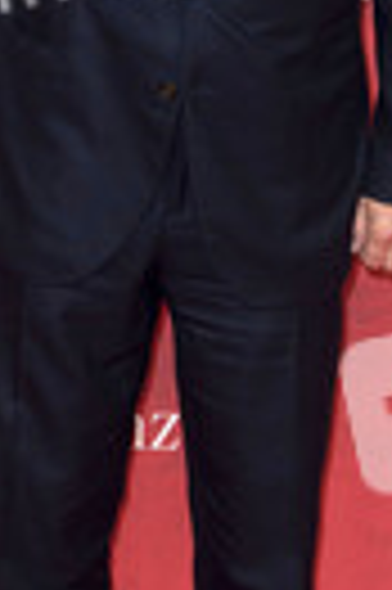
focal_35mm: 190
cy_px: 162
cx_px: 164
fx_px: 3111
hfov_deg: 7.2
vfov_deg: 10.8
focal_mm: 62
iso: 800
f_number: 5
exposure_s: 1/250
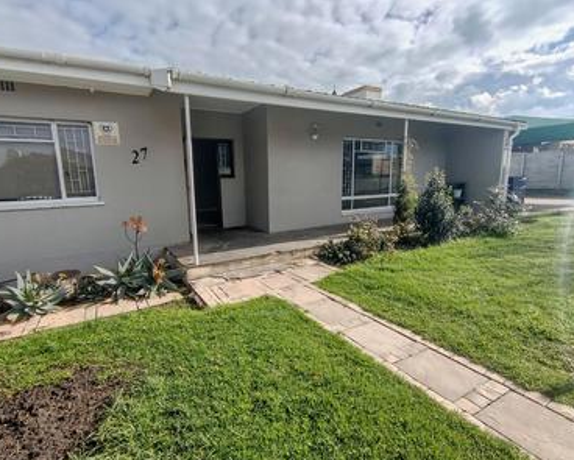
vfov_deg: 73.9
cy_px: 230
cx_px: 267
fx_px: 306
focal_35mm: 18
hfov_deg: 86.2
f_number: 2.2
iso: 102
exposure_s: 1/768
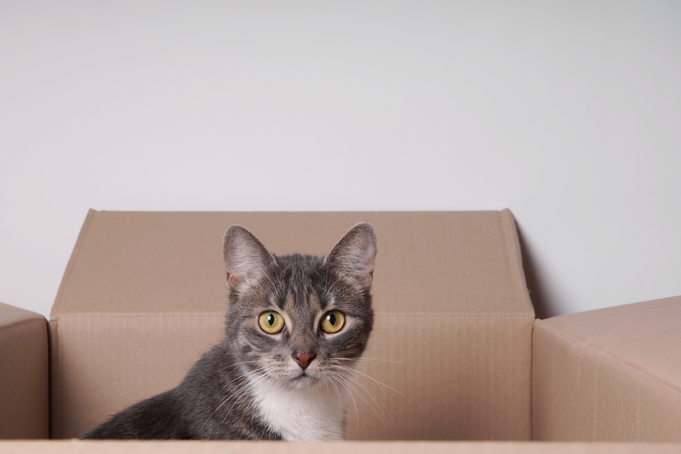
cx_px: 342
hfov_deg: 24.3
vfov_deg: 16.4
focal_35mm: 84
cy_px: 227
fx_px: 1580
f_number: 10
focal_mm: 55
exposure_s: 1/160
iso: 100
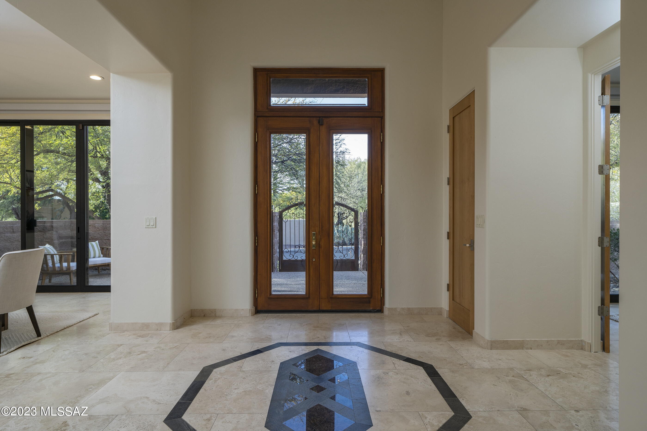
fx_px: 341
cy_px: 216
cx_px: 324
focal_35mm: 19
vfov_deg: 64.5
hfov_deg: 86.9
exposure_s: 1/4
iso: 200
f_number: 13
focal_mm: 19
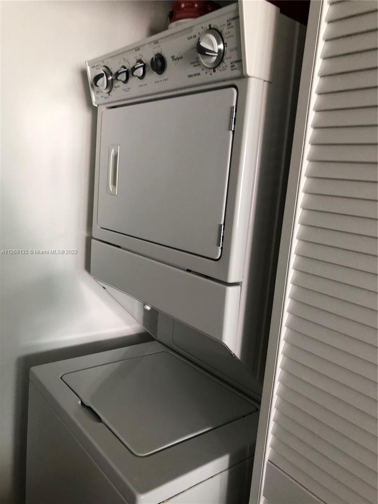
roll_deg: -3.6
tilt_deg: -7.1
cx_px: 189
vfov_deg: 63.4
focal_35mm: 28
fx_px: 408
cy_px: 252
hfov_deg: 49.7
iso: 40
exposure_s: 1/15
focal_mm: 4
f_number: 1.8
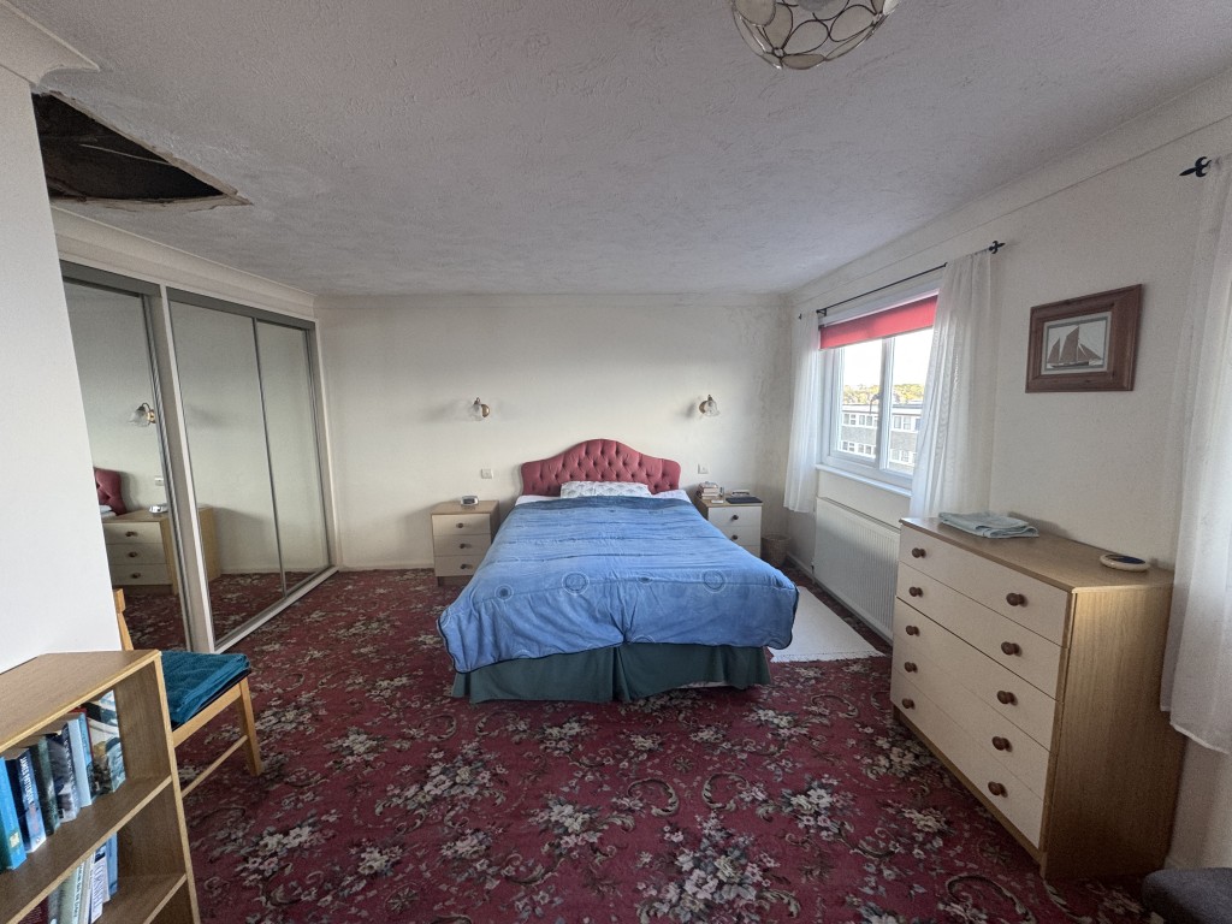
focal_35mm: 14
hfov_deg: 102.1
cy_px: 462
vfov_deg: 85.7
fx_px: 498
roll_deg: +1.5
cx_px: 616
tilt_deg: -7.2
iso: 125
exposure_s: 1/99
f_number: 2.2
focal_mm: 2.22
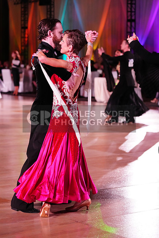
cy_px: 119
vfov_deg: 20.4
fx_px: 662
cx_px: 80
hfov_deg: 13.7
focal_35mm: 100
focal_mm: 100
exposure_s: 1/500
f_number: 4
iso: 4000
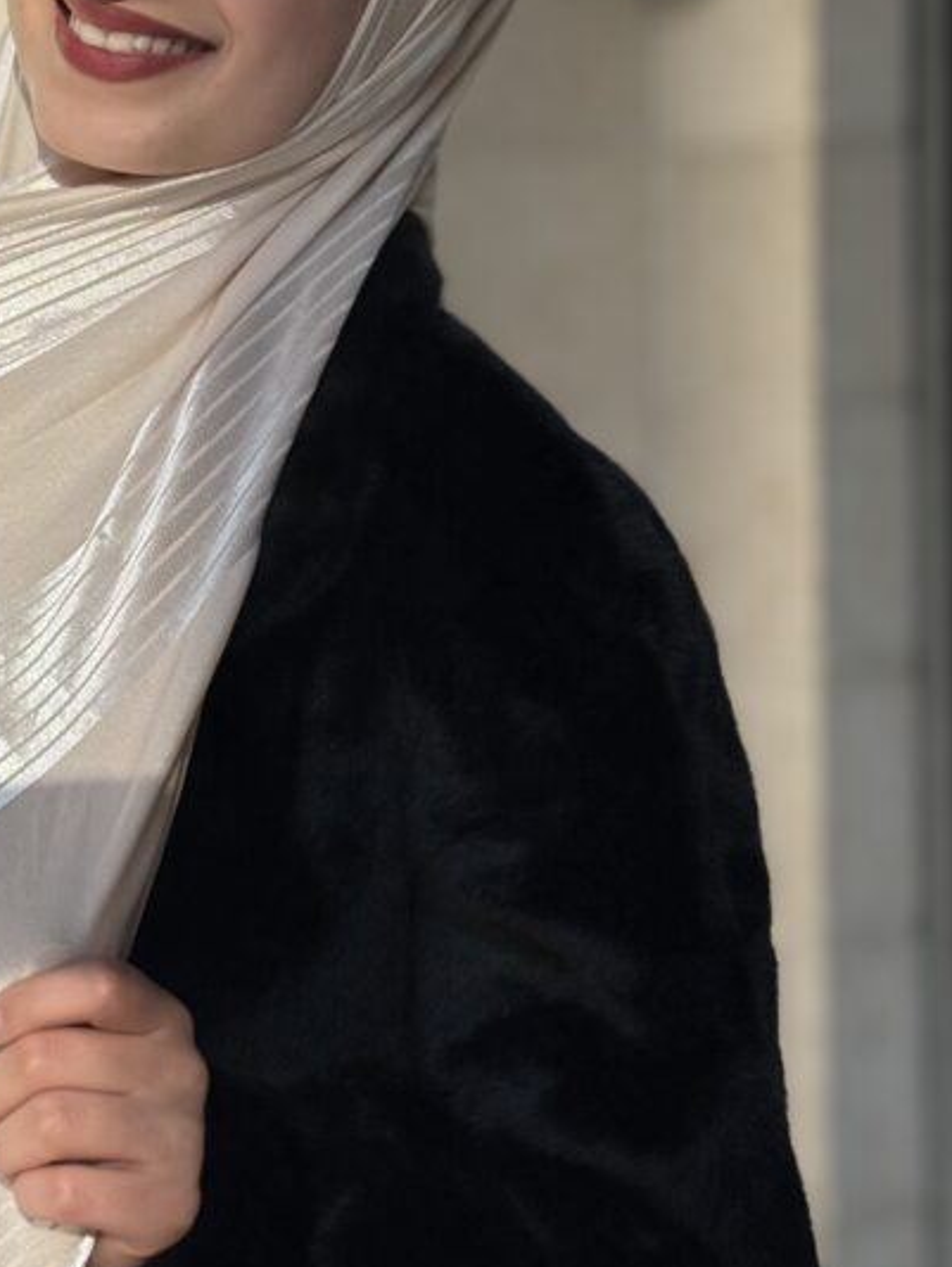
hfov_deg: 15.8
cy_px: 316
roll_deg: -0.6
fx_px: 3371
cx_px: 45
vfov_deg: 21.1
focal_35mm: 92
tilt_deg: +0.9
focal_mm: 6.76
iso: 80
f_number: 1.78
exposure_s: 1/4329
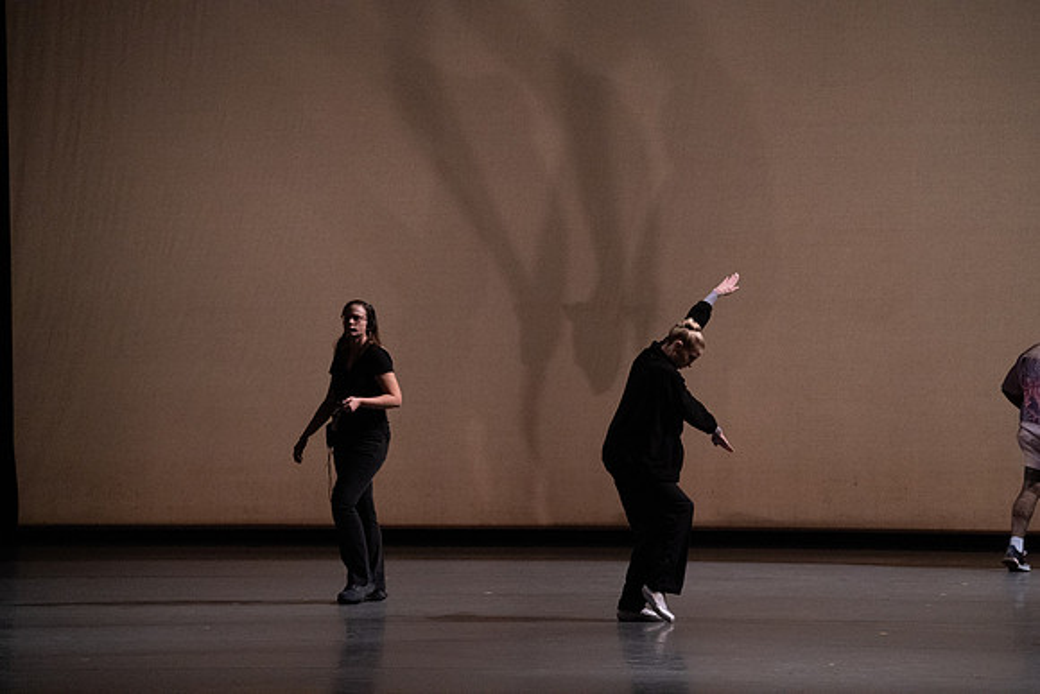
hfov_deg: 11.3
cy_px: 347
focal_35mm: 182
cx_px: 520
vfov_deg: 7.5
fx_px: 5259
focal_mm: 182
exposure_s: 1/500
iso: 12800
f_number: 6.3
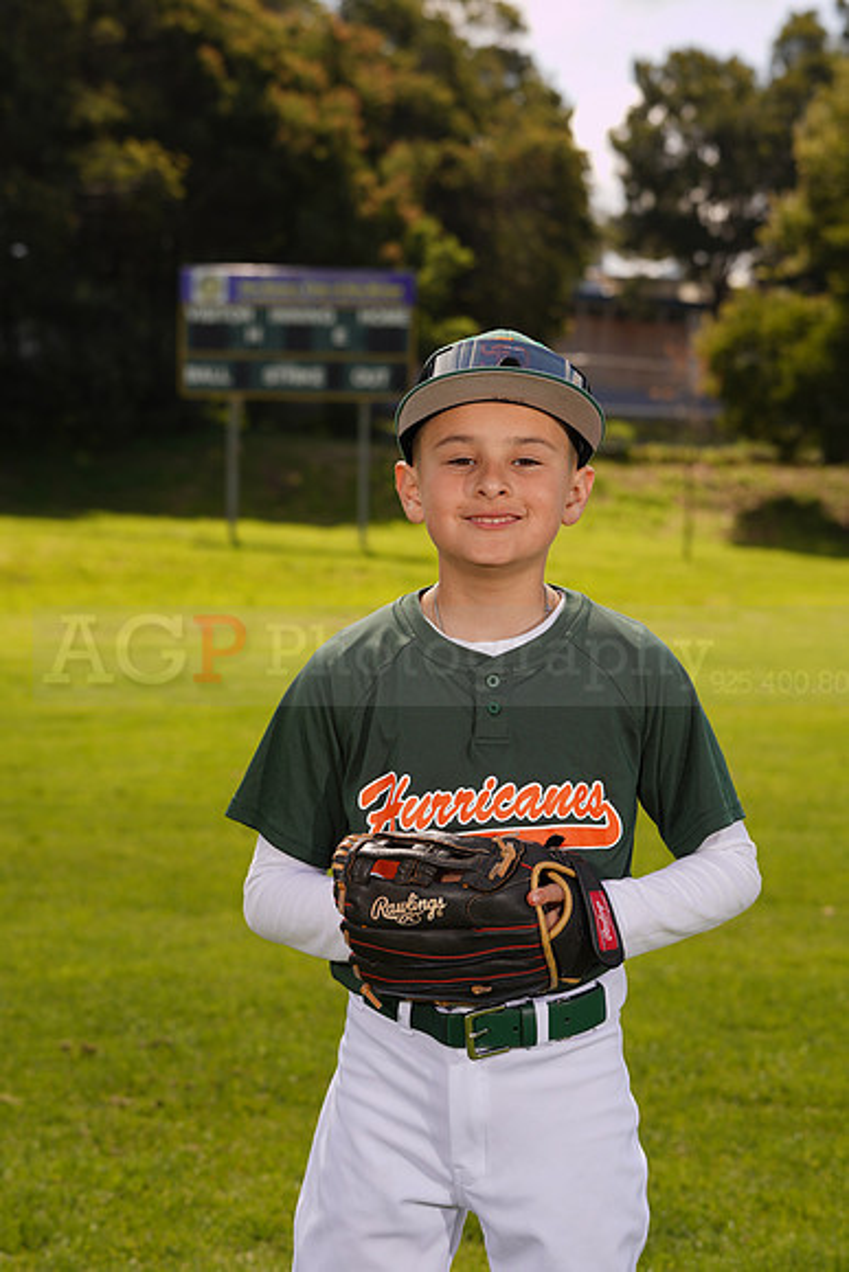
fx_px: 3535
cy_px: 636
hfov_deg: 13.7
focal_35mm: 100
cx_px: 424
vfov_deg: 20.4
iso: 80
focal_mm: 100
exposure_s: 1/160
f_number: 9
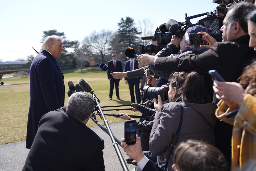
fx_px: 249
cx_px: 128
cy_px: 86
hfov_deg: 54.4
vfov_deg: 37.9
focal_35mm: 35
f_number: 2.8
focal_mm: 35
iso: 500
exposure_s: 1/6400
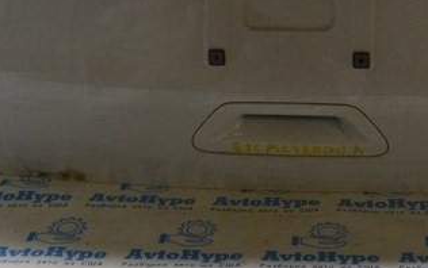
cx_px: 301
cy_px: -173
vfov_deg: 12.4
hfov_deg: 20.9
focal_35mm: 99
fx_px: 1156
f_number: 5.6
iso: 400
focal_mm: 20
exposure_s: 1/60
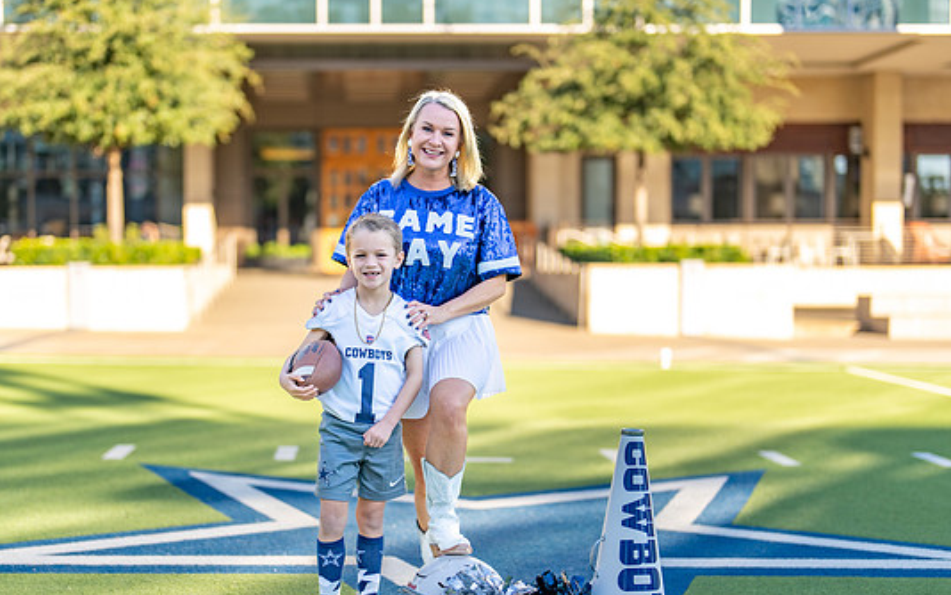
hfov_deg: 30.2
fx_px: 1763
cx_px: 424
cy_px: 366
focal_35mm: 68
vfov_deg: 19.1
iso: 100
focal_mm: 50
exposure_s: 1/2500
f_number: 1.2
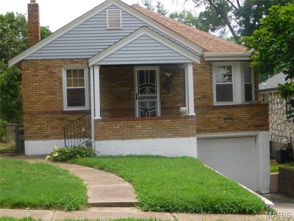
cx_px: 147
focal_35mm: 59
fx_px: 501
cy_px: 110
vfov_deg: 24.8
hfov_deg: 32.7
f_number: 4
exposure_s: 1/640
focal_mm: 10.4
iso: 125
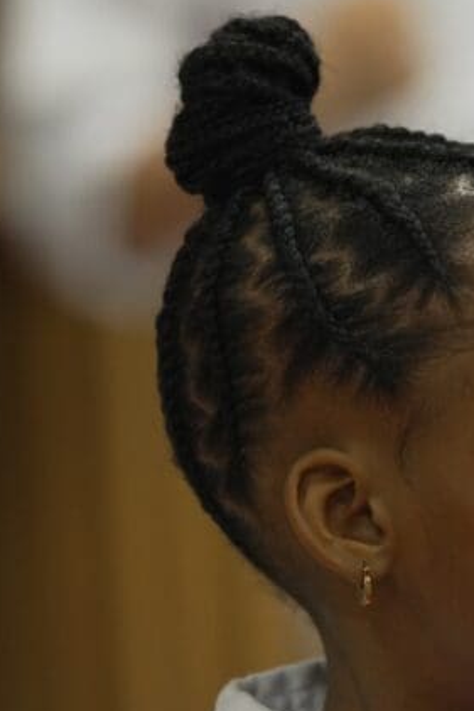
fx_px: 10939
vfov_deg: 3.7
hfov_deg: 2.5
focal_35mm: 554
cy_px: 829
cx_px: 582
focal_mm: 135
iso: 800
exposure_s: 1/640
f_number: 1.8
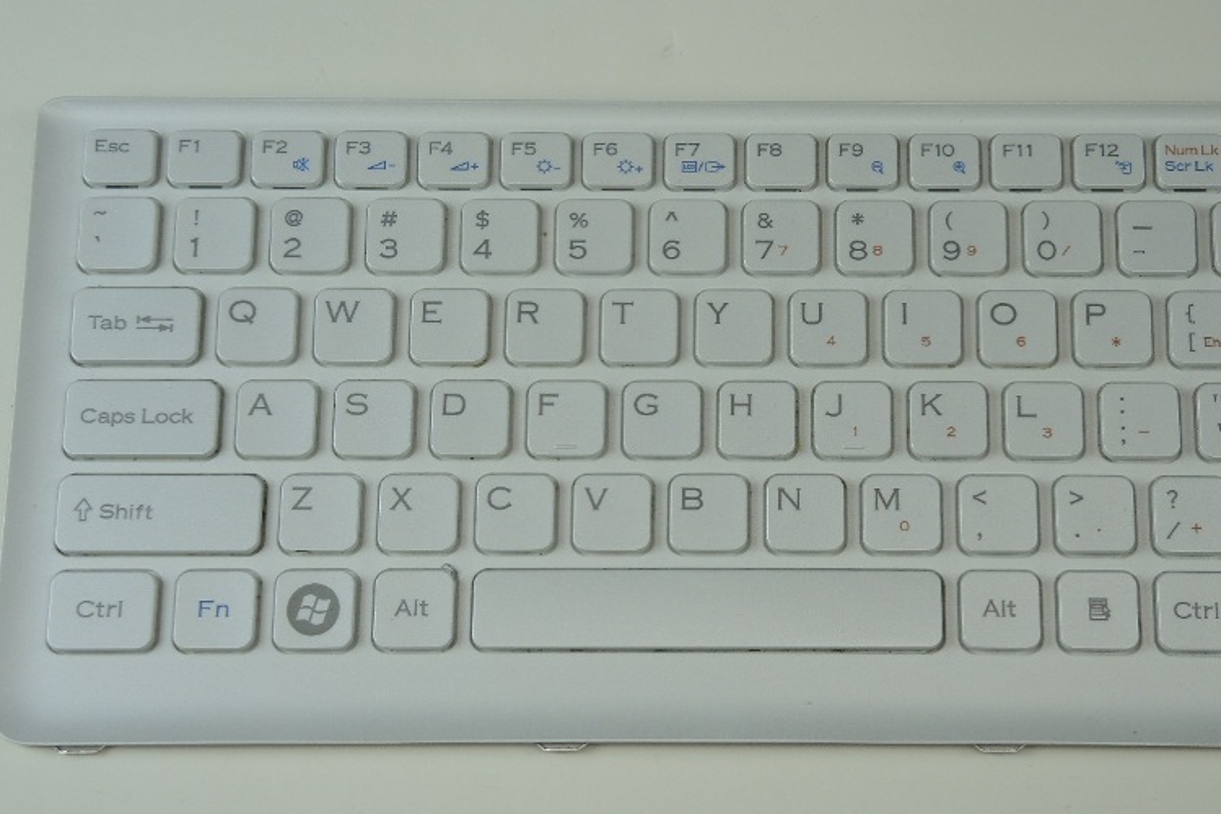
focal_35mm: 71
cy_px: 348
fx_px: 2408
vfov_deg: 19.2
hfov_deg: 28.3
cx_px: 781
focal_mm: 11
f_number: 2.8
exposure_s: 1/250
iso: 80
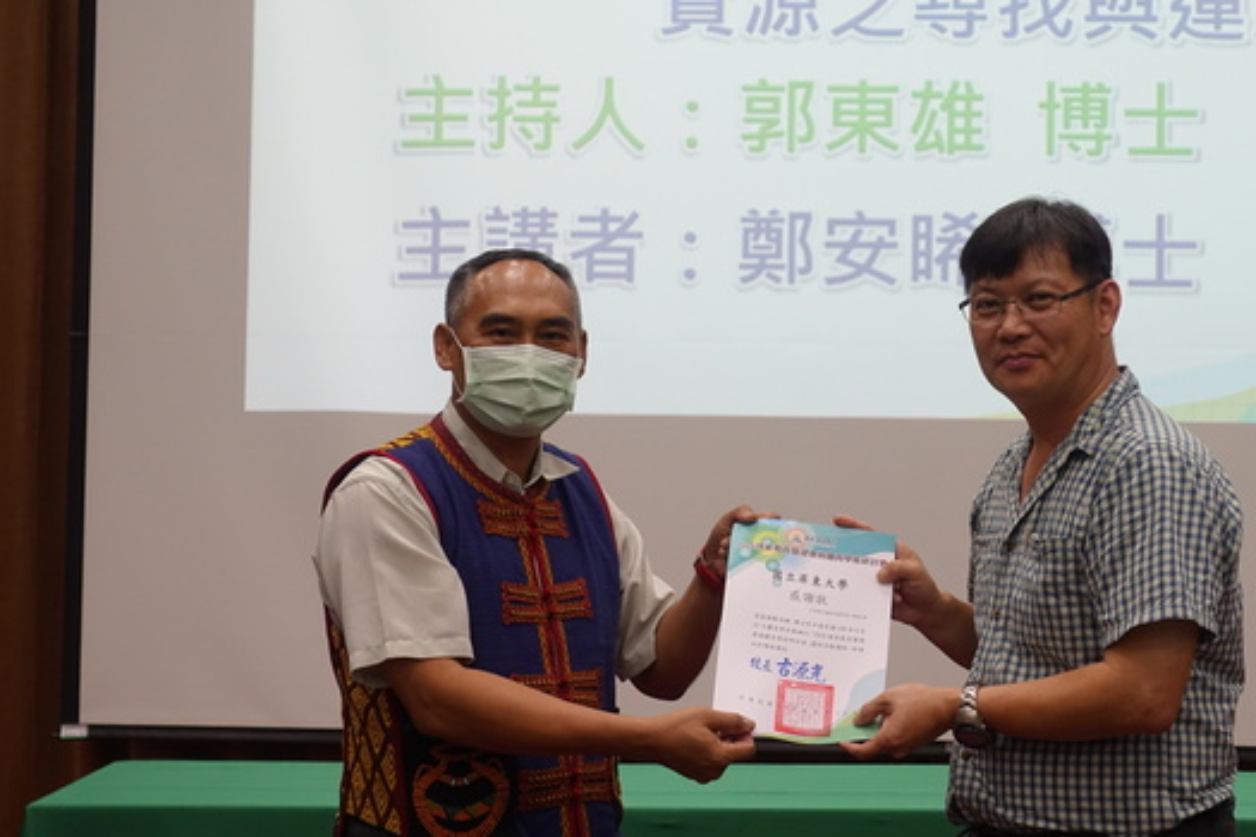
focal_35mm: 76
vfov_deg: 17.9
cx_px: 773
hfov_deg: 26.6
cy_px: 338
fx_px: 2651
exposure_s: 1/80
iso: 500
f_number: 2.8
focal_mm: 20.81
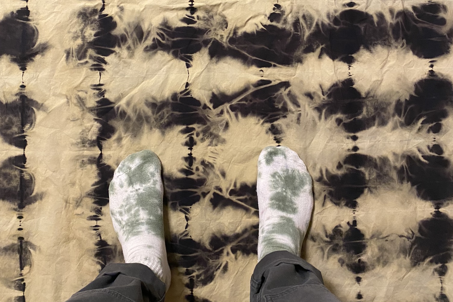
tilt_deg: -87.4
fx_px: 466
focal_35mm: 37
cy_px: 44
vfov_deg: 34.4
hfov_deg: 51.9
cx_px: 222
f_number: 1.8
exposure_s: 1/43
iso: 500
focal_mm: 4.25
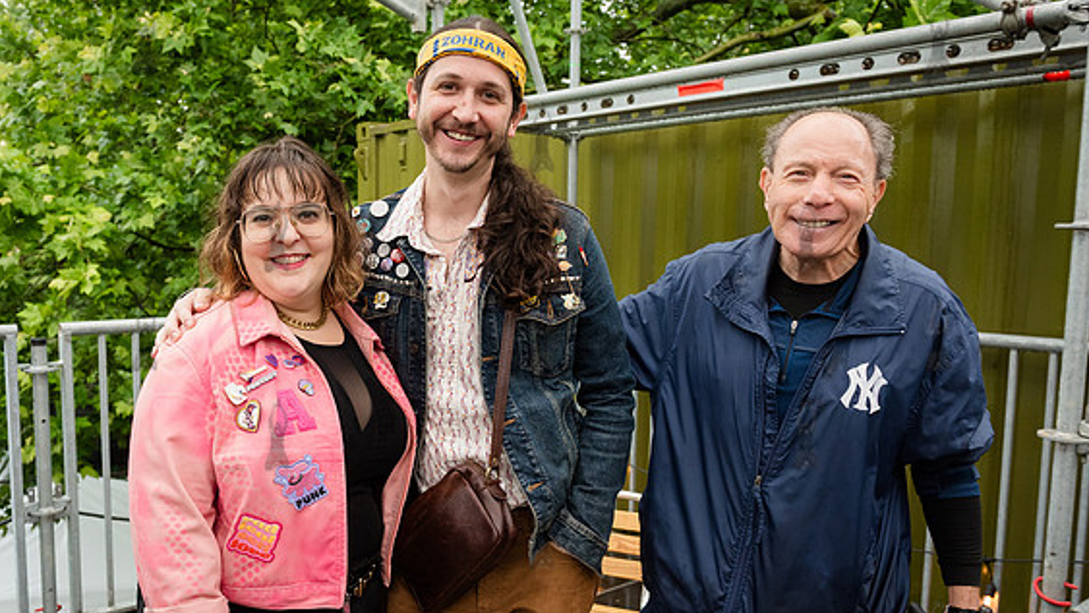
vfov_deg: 36.6
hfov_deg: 60.7
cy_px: 346
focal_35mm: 32
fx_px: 924
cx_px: 461
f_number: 4.5
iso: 2000
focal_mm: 26
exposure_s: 1/640
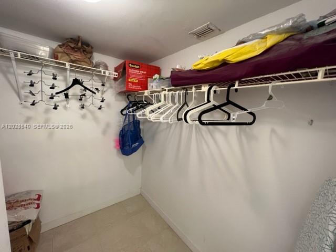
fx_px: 126
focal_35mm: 13
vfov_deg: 89.9
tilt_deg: -7.8
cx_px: 168
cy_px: 126
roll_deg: -3.2
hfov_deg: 106.2
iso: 200
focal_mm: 1.57
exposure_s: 1/60
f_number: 1.8
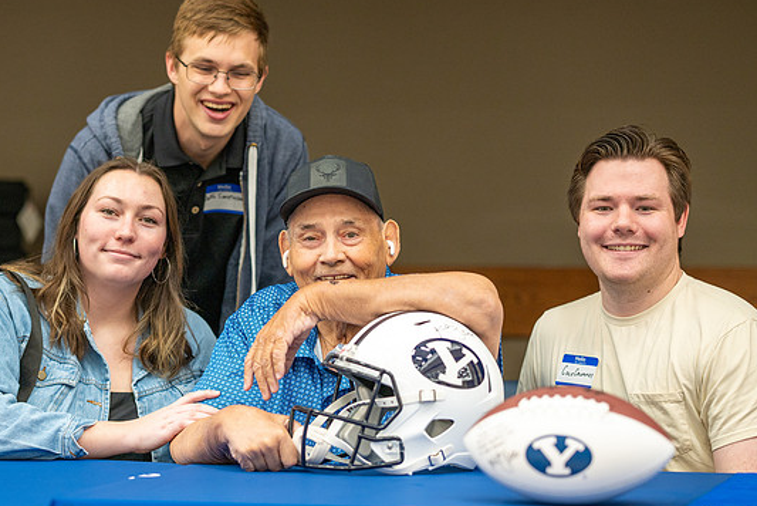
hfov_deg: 16.2
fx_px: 2651
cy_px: 244
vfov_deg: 10.9
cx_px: 308
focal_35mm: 126
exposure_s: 1/200
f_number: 2.5
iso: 640
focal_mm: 105
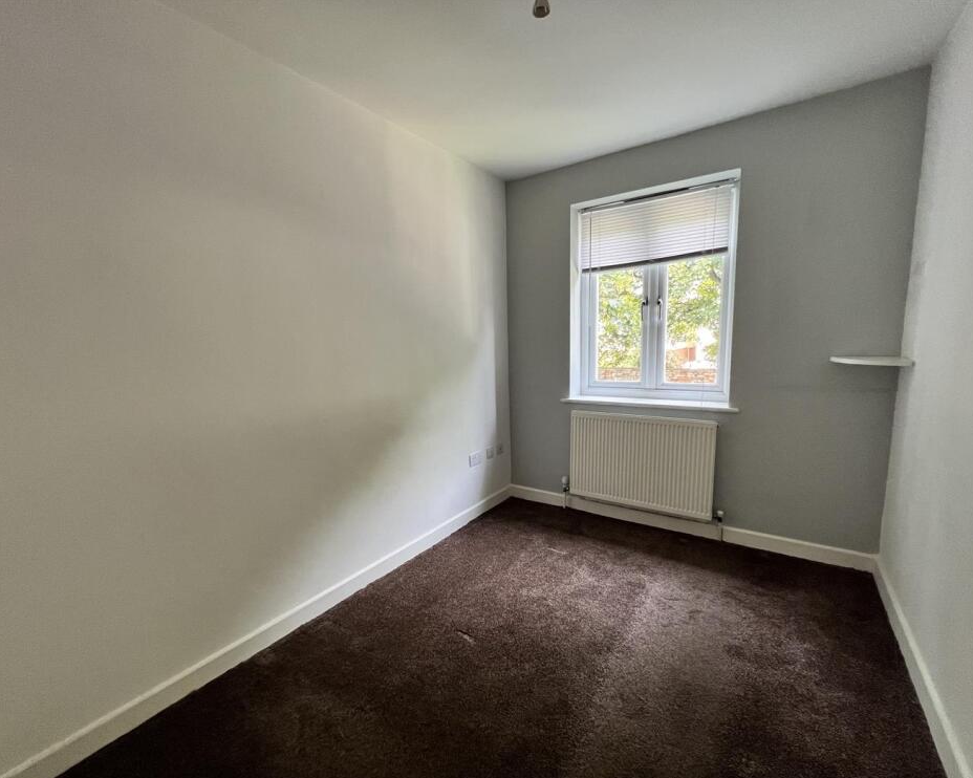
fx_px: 403
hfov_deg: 100.7
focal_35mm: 14
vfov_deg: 87.9
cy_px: 399
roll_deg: +2.0
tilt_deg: -7.4
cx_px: 468
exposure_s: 1/95
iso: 250
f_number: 1.8
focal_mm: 1.57
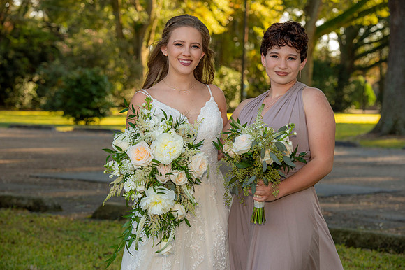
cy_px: 135
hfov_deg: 18.3
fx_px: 1259
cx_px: 202
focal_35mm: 112
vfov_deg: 12.2
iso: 1250
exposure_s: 1/400
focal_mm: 112
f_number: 6.3
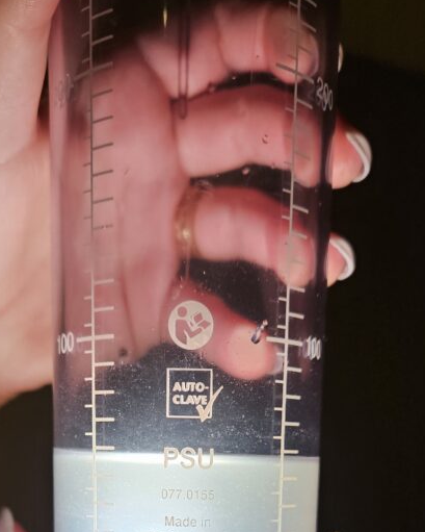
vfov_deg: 37.7
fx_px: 707
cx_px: 174
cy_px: 503
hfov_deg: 33.4
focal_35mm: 45
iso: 320
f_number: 1.8
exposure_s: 1/120
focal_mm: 5.4
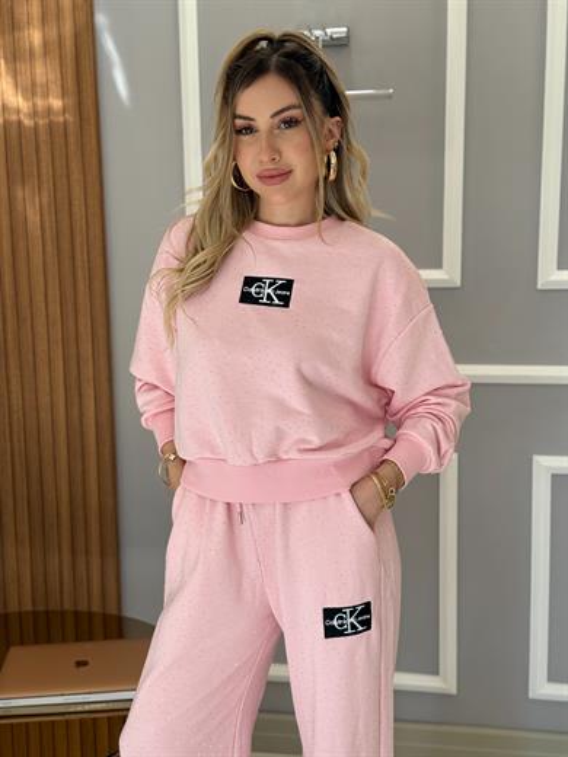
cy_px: 378
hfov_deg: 30.3
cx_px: 284
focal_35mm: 48
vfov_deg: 39.7
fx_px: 1050
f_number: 1.78
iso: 100
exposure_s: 1/290
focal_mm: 6.76
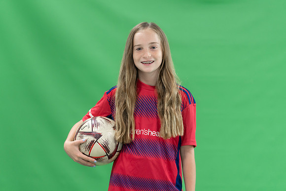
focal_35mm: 171
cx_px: 143
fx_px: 1359
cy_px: 96
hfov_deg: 12.0
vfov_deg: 8.0
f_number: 2.8
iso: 1000
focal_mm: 171
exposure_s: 1/250
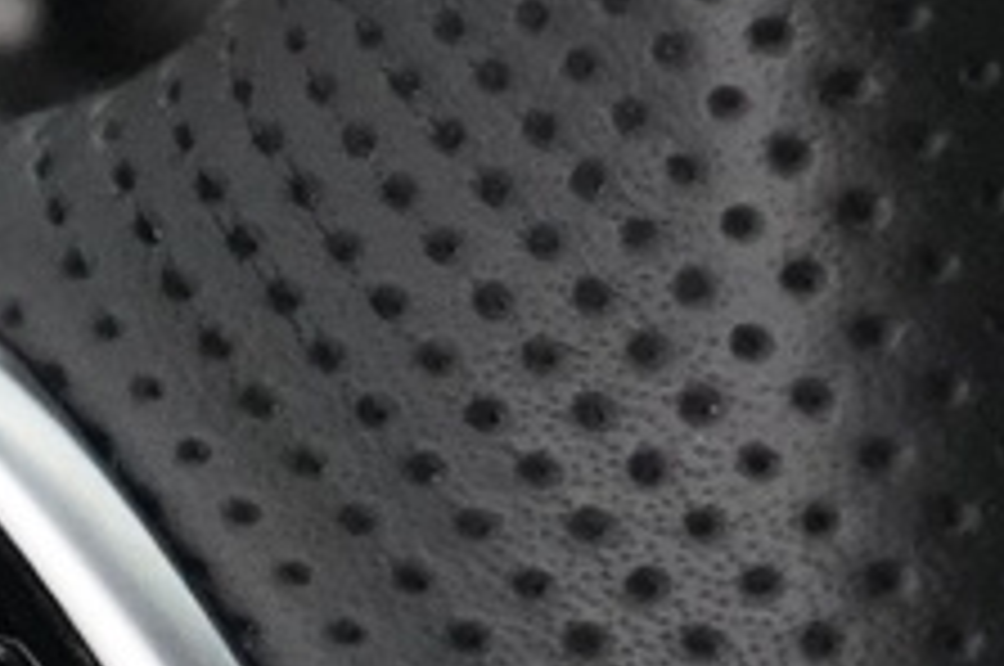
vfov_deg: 3.0
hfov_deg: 4.6
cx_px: -428
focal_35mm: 451
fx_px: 12560
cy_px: 1202
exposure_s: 1/60
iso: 12800
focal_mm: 62
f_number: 5.6
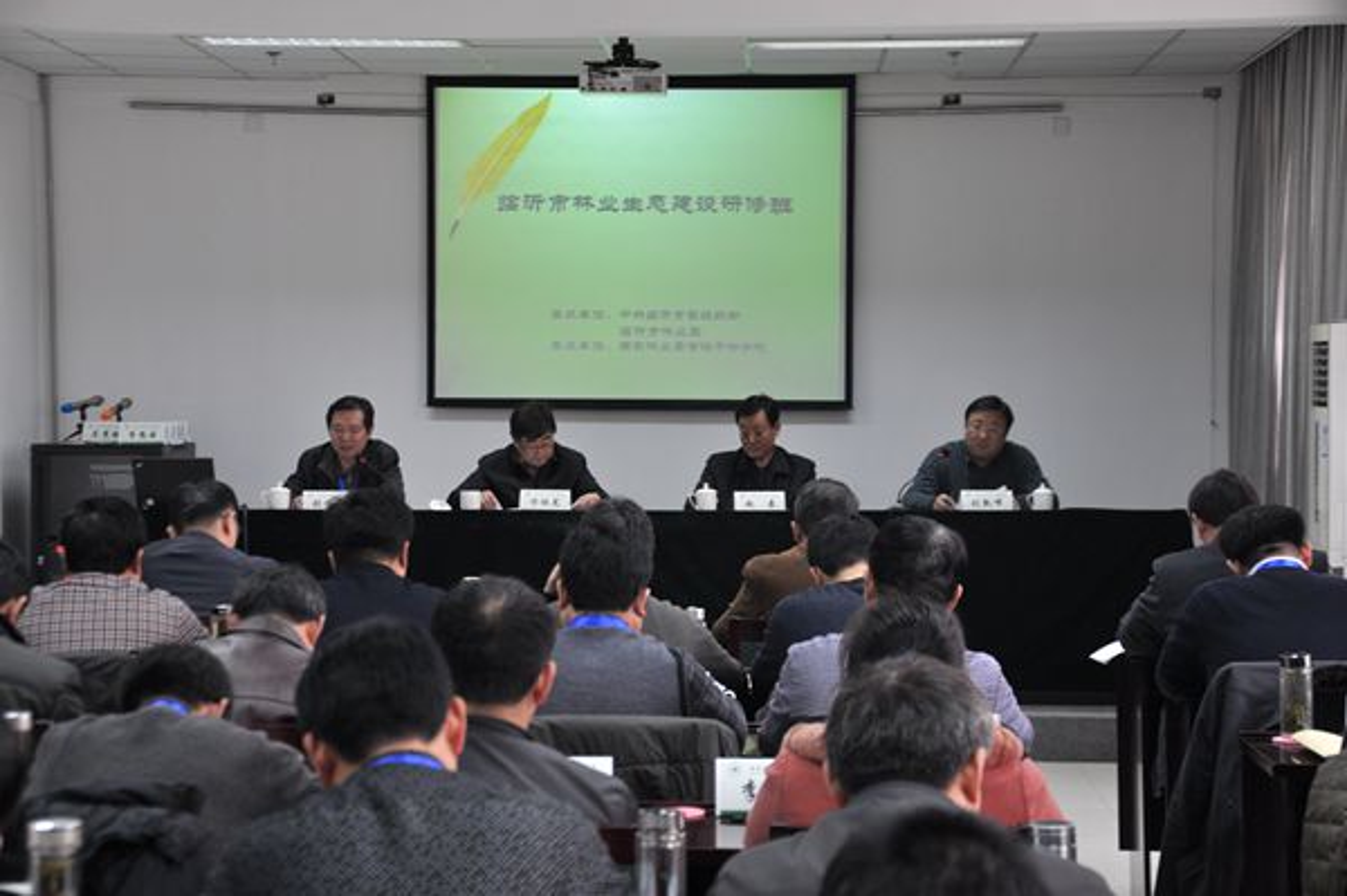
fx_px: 2916
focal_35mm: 78
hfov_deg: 26.0
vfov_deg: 17.5
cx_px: 674
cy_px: 448
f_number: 5
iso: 560
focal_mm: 52
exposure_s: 1/30
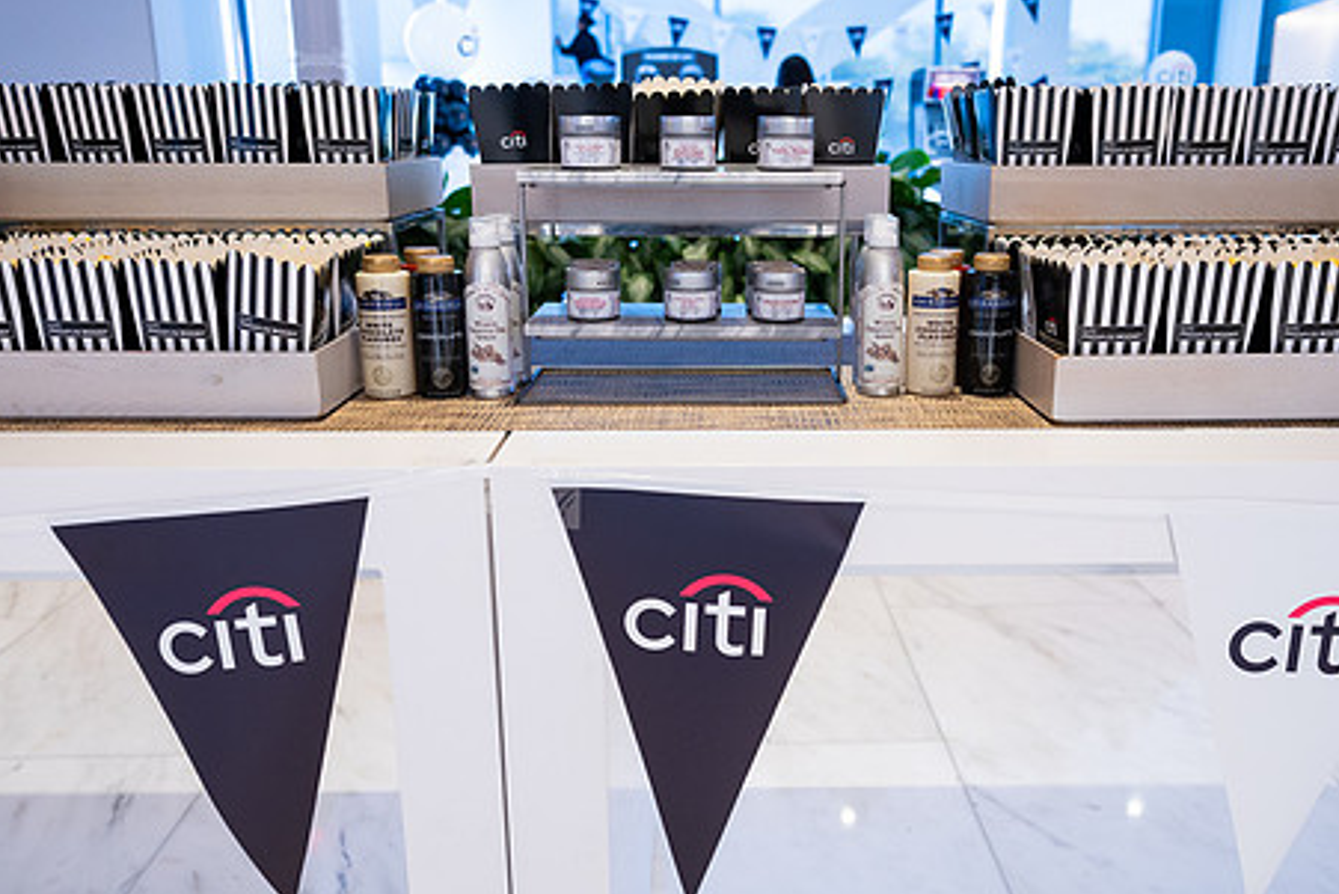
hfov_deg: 58.6
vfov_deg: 41.1
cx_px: 734
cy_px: 474
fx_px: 1191
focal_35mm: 32
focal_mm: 24.5
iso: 1600
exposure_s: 1/200
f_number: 3.2
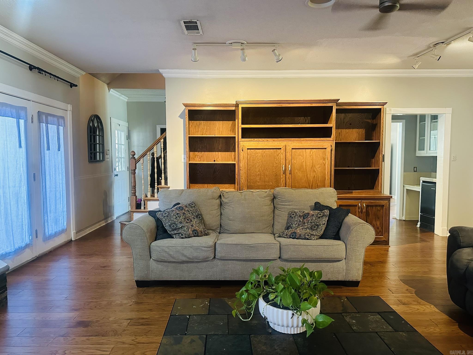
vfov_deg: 56.8
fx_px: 328
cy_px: 178
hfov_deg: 71.6
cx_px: 236
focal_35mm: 24
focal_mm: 6.86
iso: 640
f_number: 1.78
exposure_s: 1/60
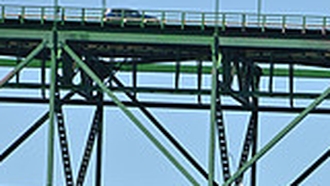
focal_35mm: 759
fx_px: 6641
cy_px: 541
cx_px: 358
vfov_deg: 1.6
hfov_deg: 2.8
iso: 320
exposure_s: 1/1000
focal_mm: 200
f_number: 10
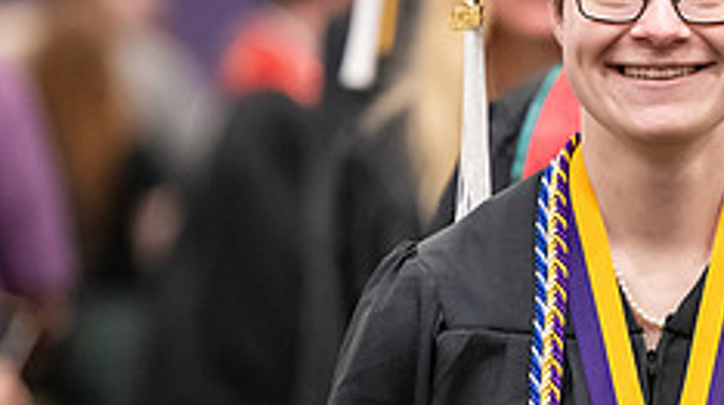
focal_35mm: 481
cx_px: 662
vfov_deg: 2.5
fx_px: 9224
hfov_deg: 4.5
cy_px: 206
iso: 3200
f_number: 3.2
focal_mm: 185
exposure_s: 1/200
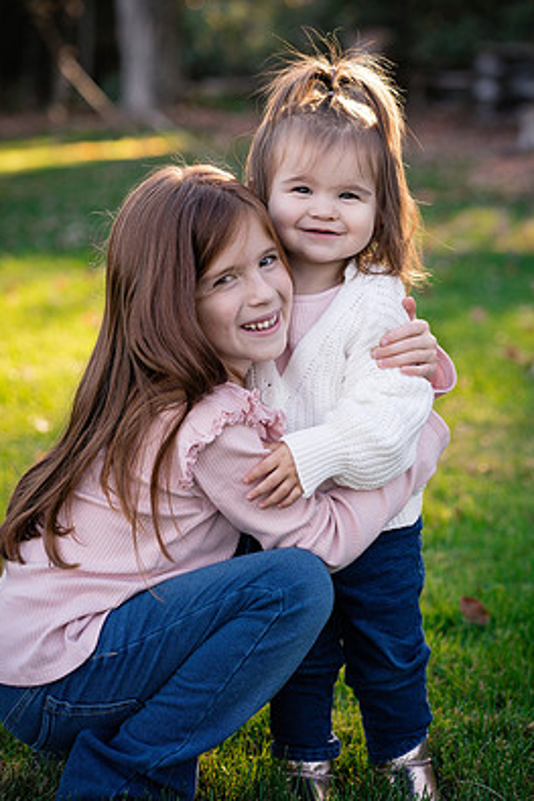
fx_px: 2156
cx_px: 278
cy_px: 384
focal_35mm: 97
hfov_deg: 14.1
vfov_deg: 21.0
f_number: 4
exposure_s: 1/500
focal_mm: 85
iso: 320
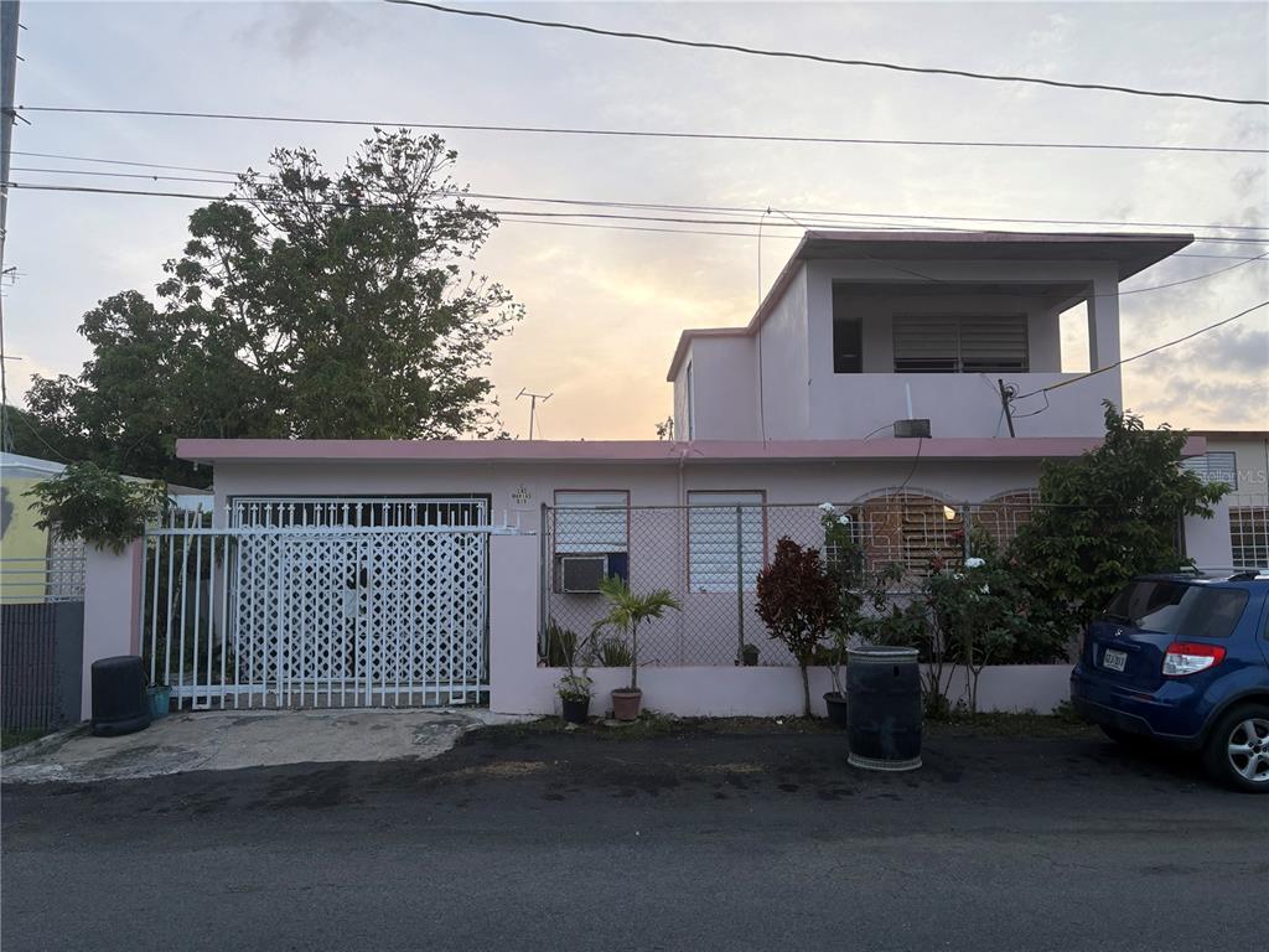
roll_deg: +0.1
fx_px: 953
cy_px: 476
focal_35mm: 26
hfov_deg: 67.3
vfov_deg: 53.1
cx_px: 634
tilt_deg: +5.5
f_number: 1.6
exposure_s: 1/196
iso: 40
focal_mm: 5.96
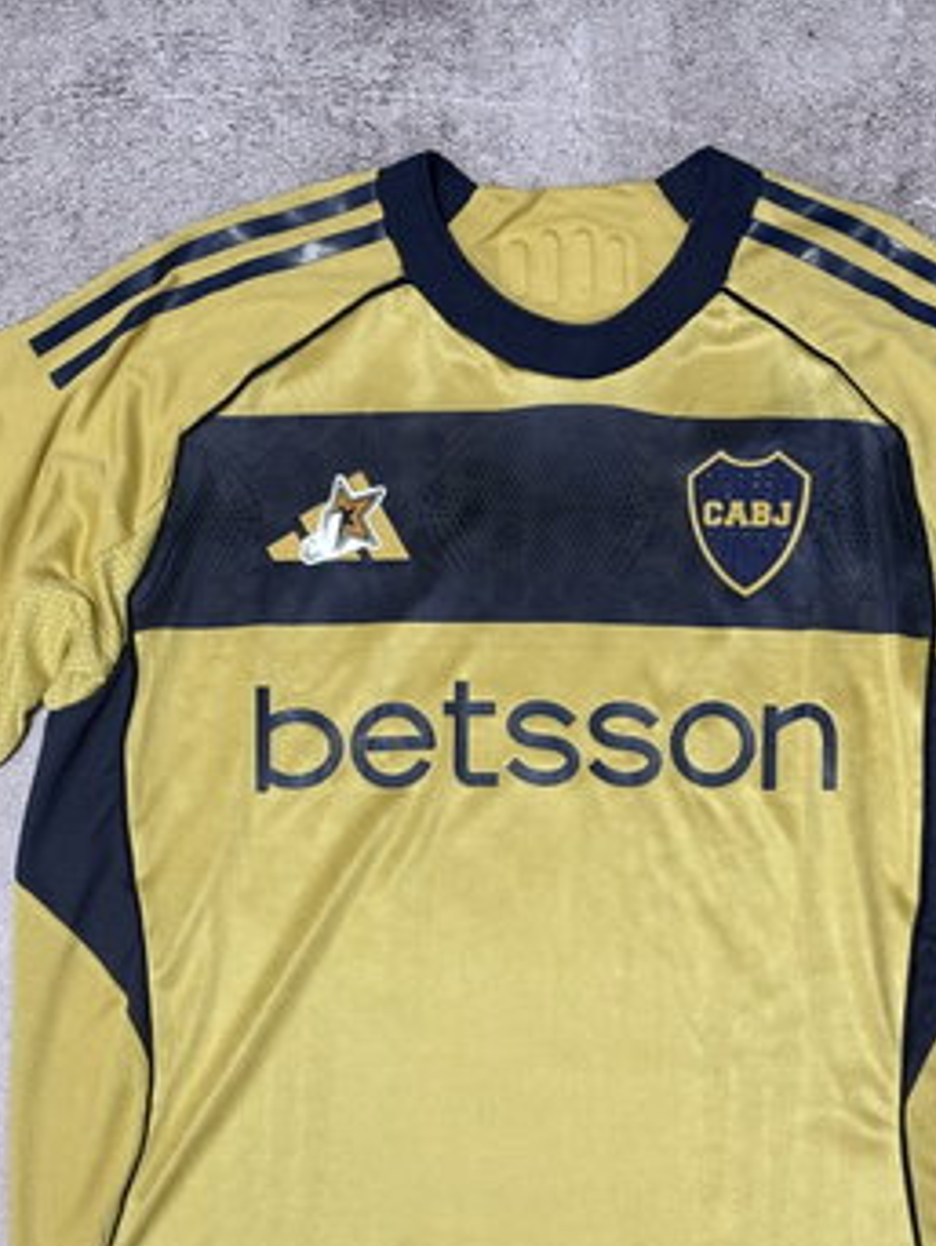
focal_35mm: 81
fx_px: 2917
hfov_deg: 18.2
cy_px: 902
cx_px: 528
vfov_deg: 23.9
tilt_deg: -84.0
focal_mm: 5.96
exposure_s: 1/33
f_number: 1.6
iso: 125
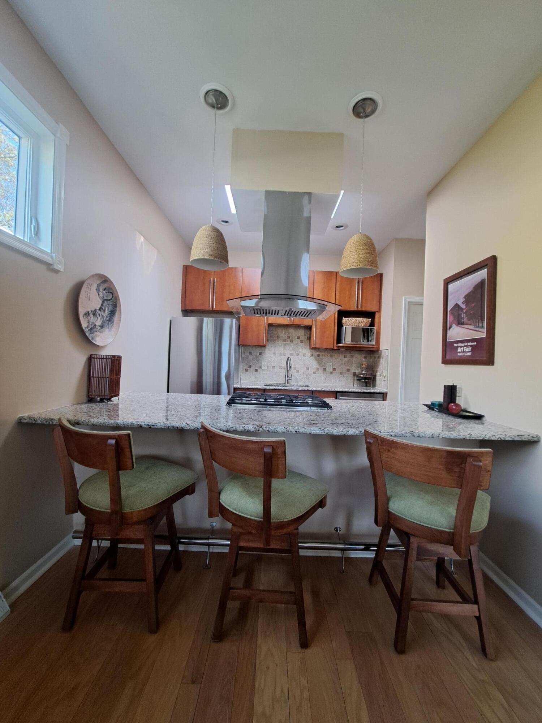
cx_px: 271
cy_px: 362
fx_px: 271
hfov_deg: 89.9
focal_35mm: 13
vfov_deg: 106.2
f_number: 2.2
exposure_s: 1/40
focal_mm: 1.74
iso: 100
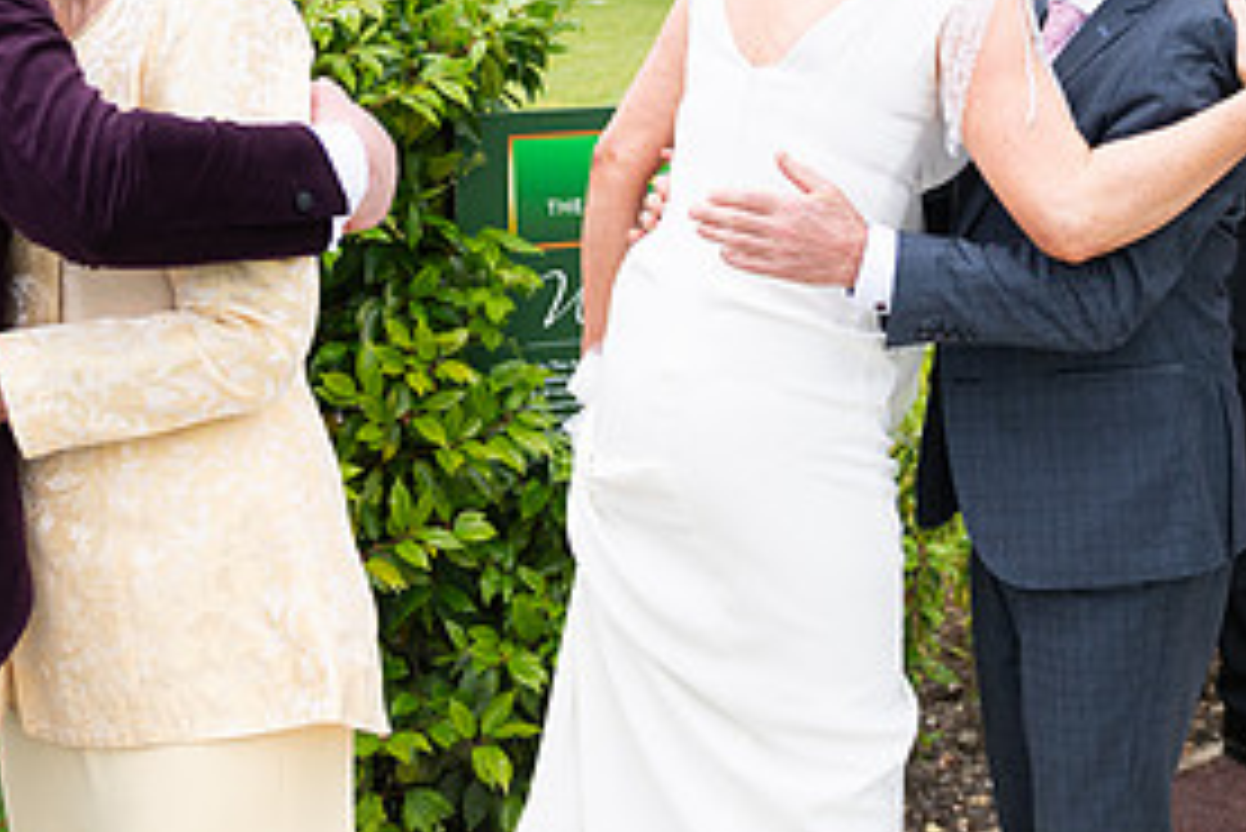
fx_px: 2320
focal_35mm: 67
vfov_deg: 20.2
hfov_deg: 30.0
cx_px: 562
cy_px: 259
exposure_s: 1/1600
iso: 250
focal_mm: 32
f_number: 3.5
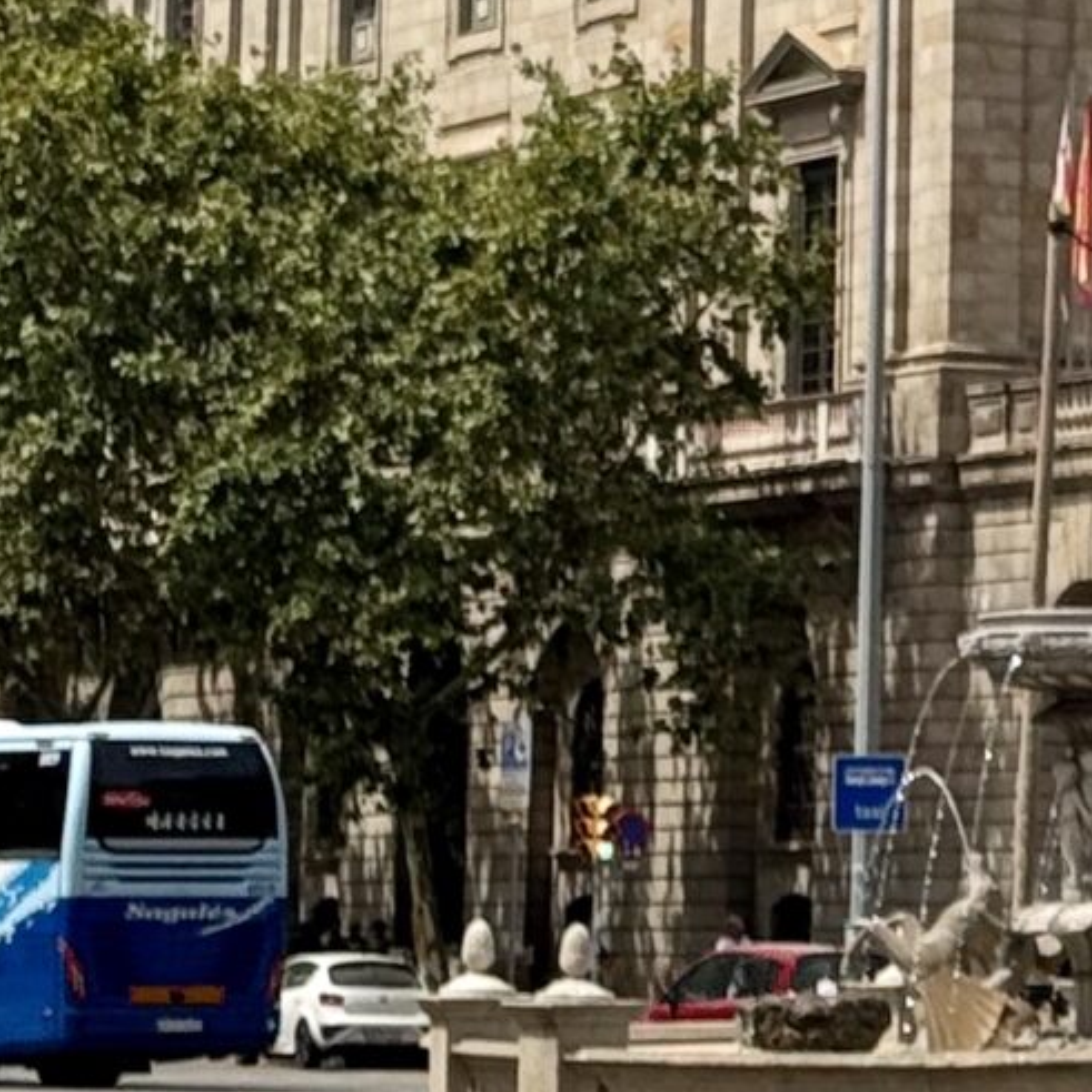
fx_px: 7888
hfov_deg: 7.8
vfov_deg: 7.9
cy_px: -11
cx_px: 1661
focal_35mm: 221
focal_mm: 6.76
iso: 64
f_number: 1.78
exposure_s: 1/5848
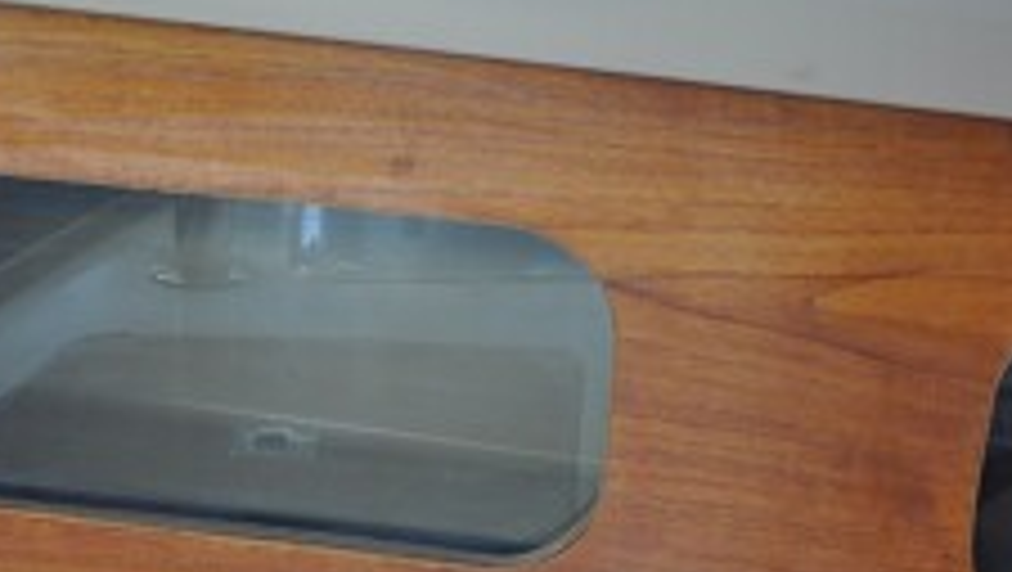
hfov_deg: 27.8
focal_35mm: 76
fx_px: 2041
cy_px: 428
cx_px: 382
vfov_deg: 15.9
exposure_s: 1/60
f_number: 4
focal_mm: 26
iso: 400
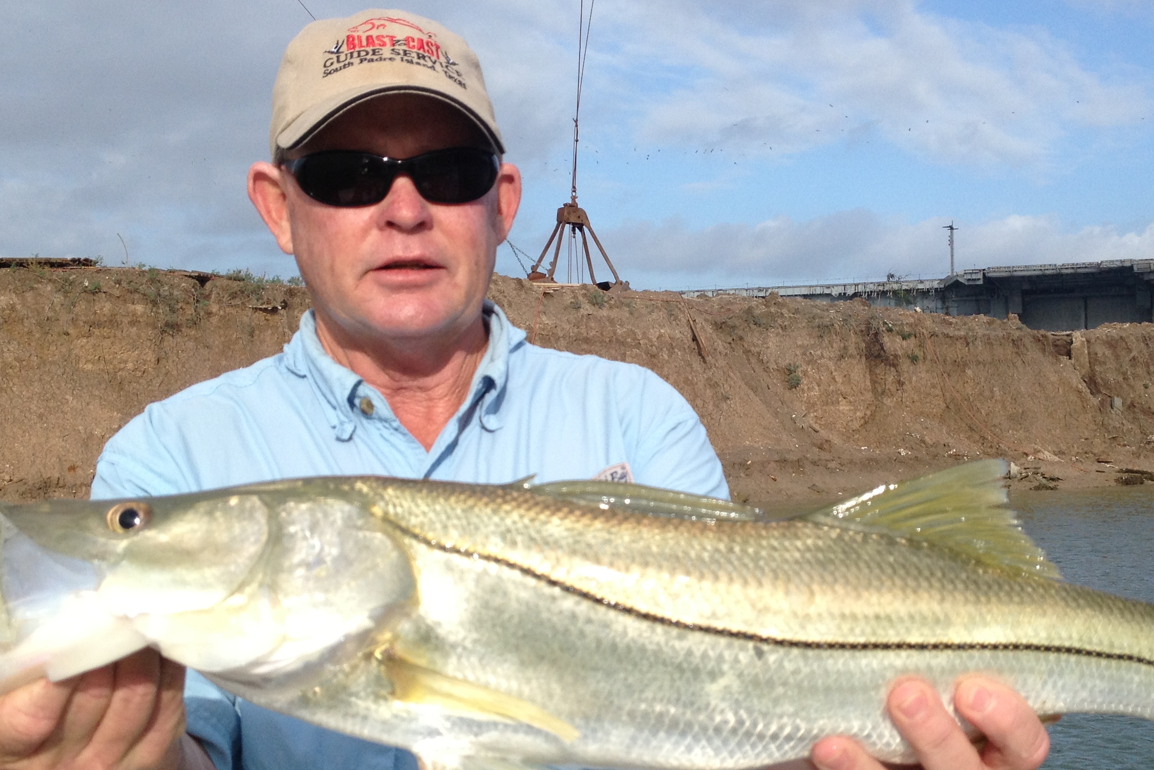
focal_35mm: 54
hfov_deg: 36.8
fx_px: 1731
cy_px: 437
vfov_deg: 25.0
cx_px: 628
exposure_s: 1/1623
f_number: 2.4
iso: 50
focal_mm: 4.28
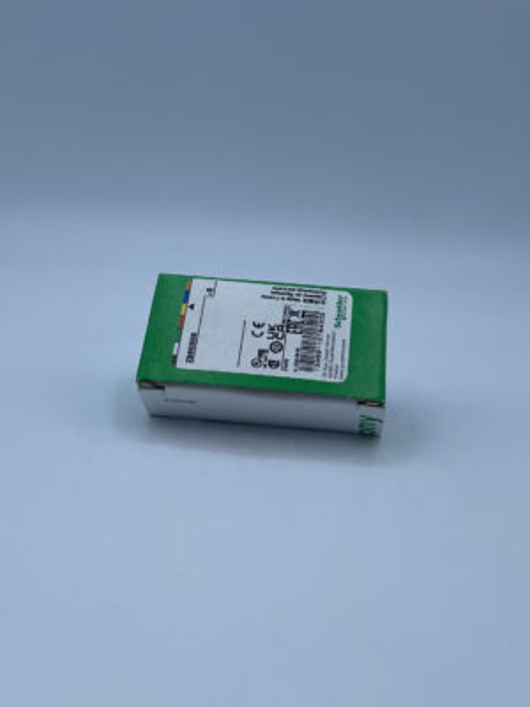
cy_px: 354
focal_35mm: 26
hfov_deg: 53.1
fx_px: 531
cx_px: 265
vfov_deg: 67.3
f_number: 1.6
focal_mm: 4.2
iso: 50
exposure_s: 1/3509
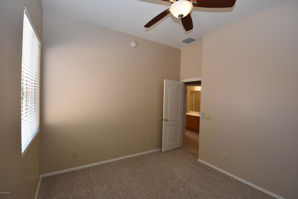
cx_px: 149
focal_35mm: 15
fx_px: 124
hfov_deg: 100.3
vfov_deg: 77.4
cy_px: 100
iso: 800
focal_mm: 10
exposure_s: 1/100
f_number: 5
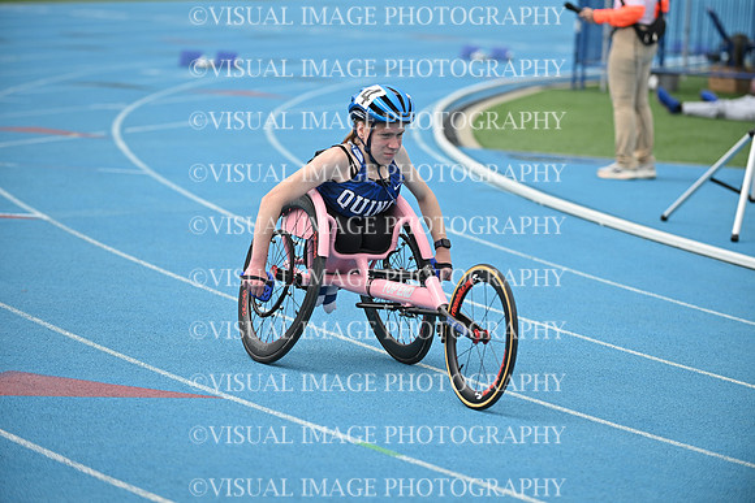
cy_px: 252
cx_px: 378
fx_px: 3356
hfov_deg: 12.8
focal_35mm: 160
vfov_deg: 8.6
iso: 250
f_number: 3.5
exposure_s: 1/3200
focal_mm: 160
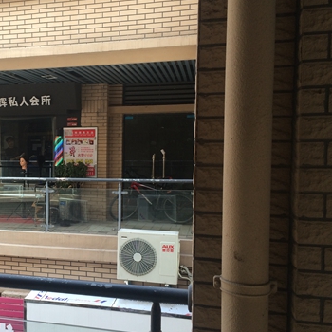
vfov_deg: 38.3
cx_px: 55
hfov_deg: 36.7
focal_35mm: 44
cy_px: 171
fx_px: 477
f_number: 2.2
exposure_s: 1/126
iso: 32
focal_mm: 4.15
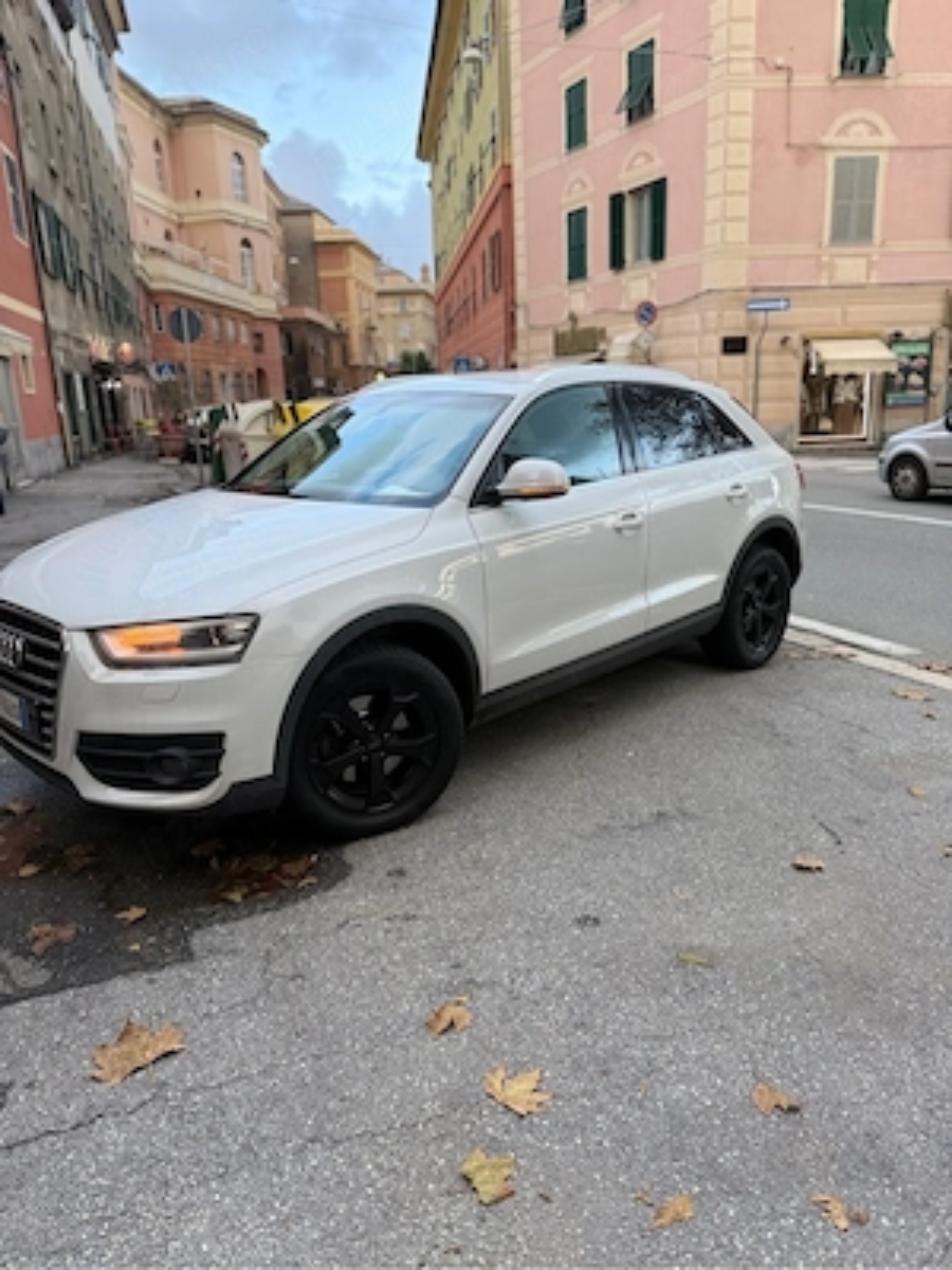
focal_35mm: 24
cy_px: 635
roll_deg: +2.2
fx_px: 880
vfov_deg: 71.6
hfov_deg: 56.8
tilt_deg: -15.6
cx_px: 476
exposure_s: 1/153
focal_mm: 6.76
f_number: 1.78
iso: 64
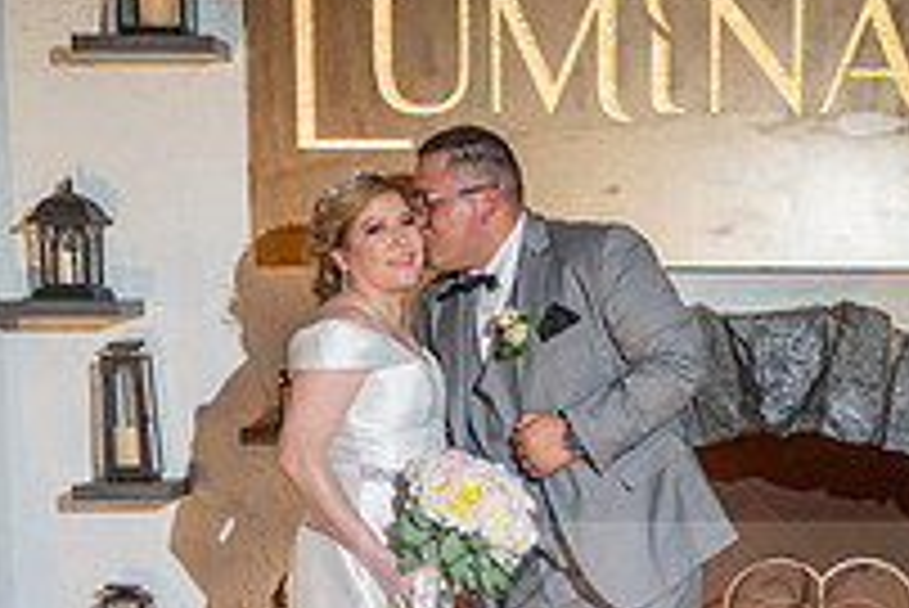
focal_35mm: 80
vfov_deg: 16.5
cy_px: 706
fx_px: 2021
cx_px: 668
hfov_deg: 25.1
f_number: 2.8
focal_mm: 24
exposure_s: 1/100
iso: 800
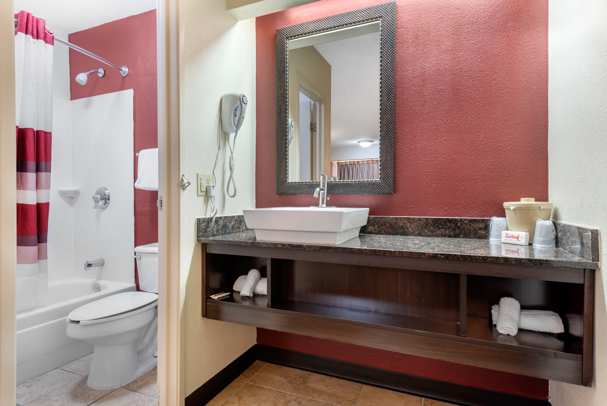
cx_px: 304
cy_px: 203
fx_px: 337
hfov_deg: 84.0
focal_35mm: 20
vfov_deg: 62.0
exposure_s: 1/13
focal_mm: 20
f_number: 10
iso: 400
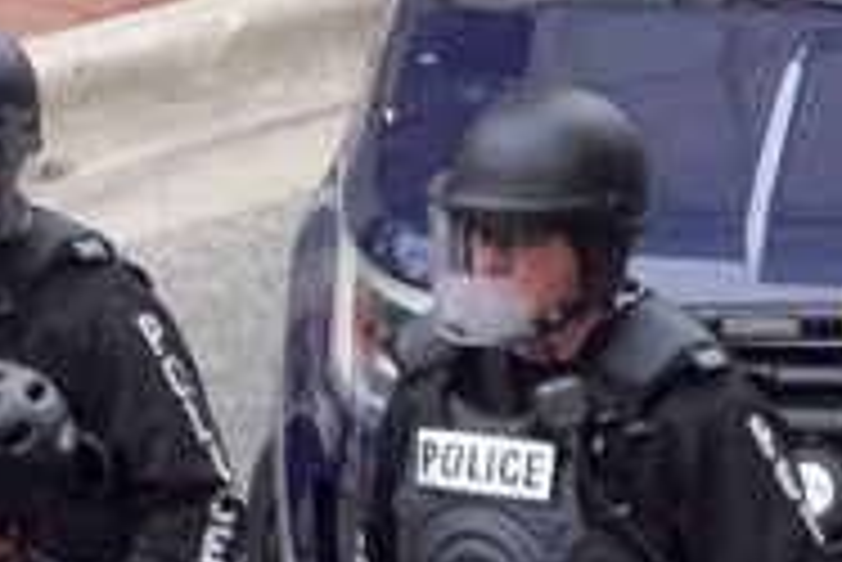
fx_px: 25607
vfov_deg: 1.3
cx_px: 860
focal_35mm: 1094
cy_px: 1495
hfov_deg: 1.9
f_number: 4.5
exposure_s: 1/125
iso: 2000
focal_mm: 72
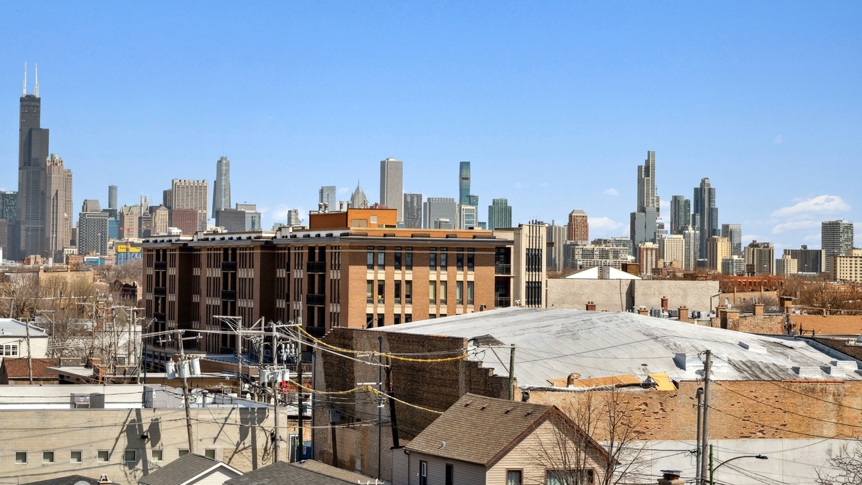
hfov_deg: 23.4
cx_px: 382
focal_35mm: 91
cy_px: 159
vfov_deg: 13.3
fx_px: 2080
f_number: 8
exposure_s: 1/2000
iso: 400
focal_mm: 70
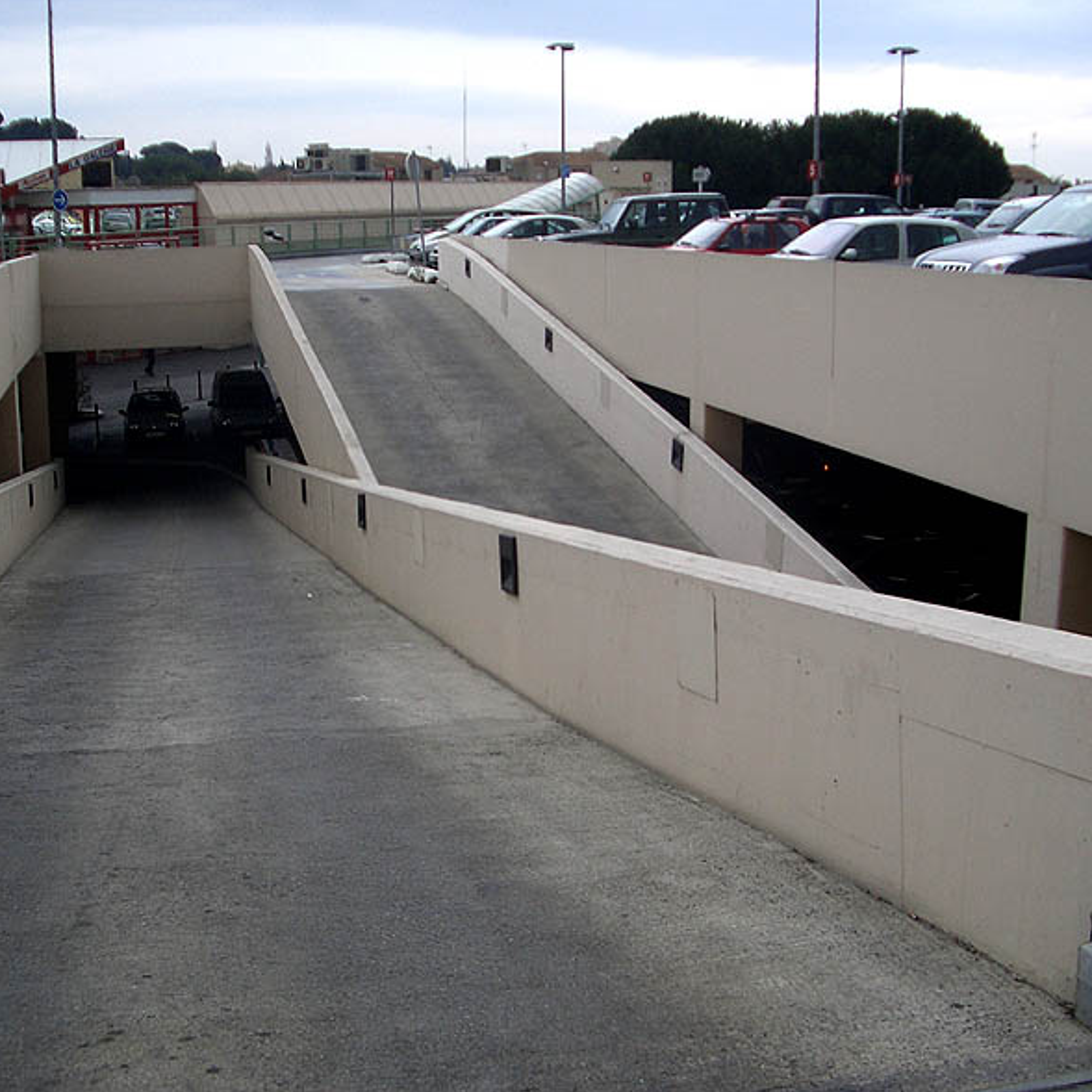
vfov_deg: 40.0
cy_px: 538
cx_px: 499
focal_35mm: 42
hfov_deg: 40.0
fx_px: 1499
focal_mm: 5.8
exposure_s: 1/500
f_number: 2.6
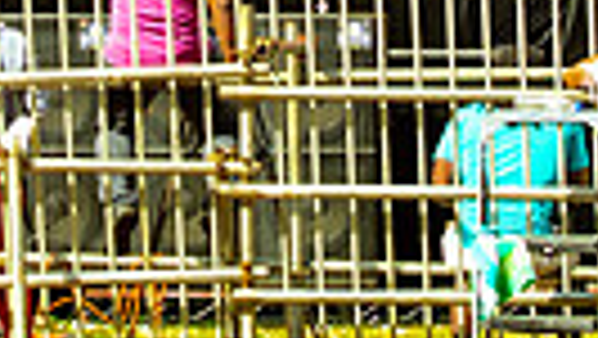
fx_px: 5061
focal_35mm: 319
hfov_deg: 6.7
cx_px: 49
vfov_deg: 3.8
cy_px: -284
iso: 160
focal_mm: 70
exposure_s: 1/200
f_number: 5.6
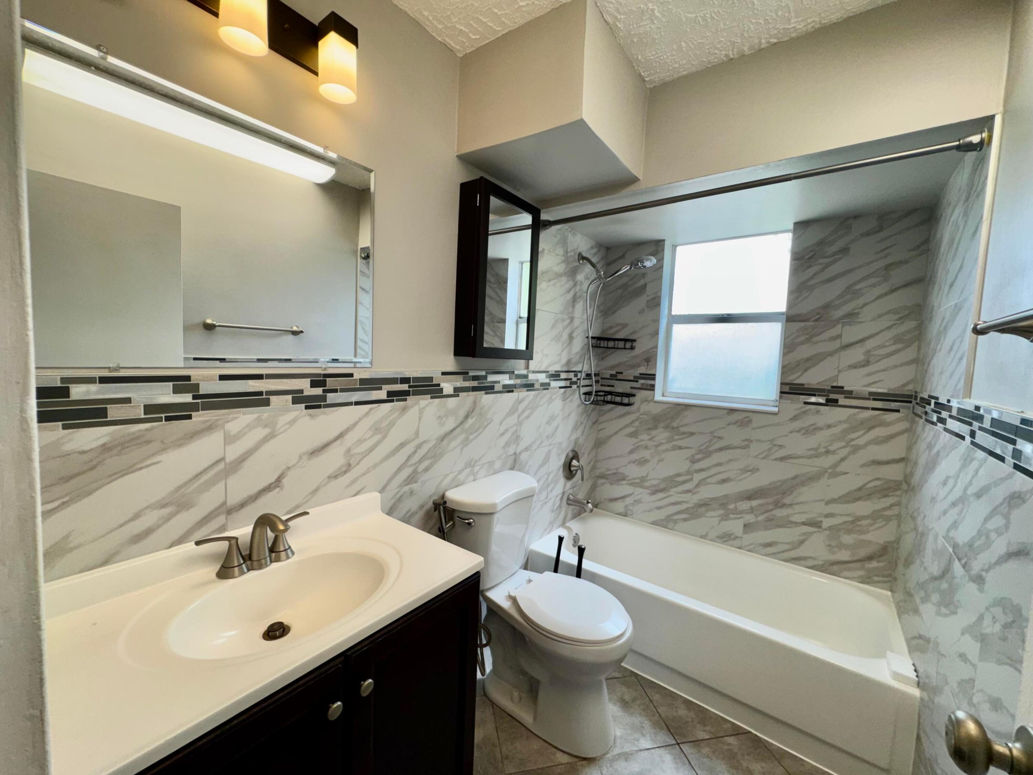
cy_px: 388
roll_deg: -3.0
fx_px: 418
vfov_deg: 85.7
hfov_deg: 102.1
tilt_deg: -5.4
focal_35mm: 14
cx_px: 516
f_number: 2.2
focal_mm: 2.22
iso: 40
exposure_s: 1/138
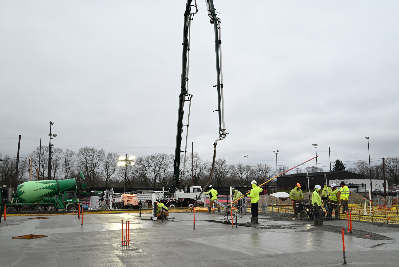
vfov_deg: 38.9
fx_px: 377
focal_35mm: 34
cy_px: 134
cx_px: 200
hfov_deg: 55.8
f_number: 5
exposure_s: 1/40
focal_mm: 34
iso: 140
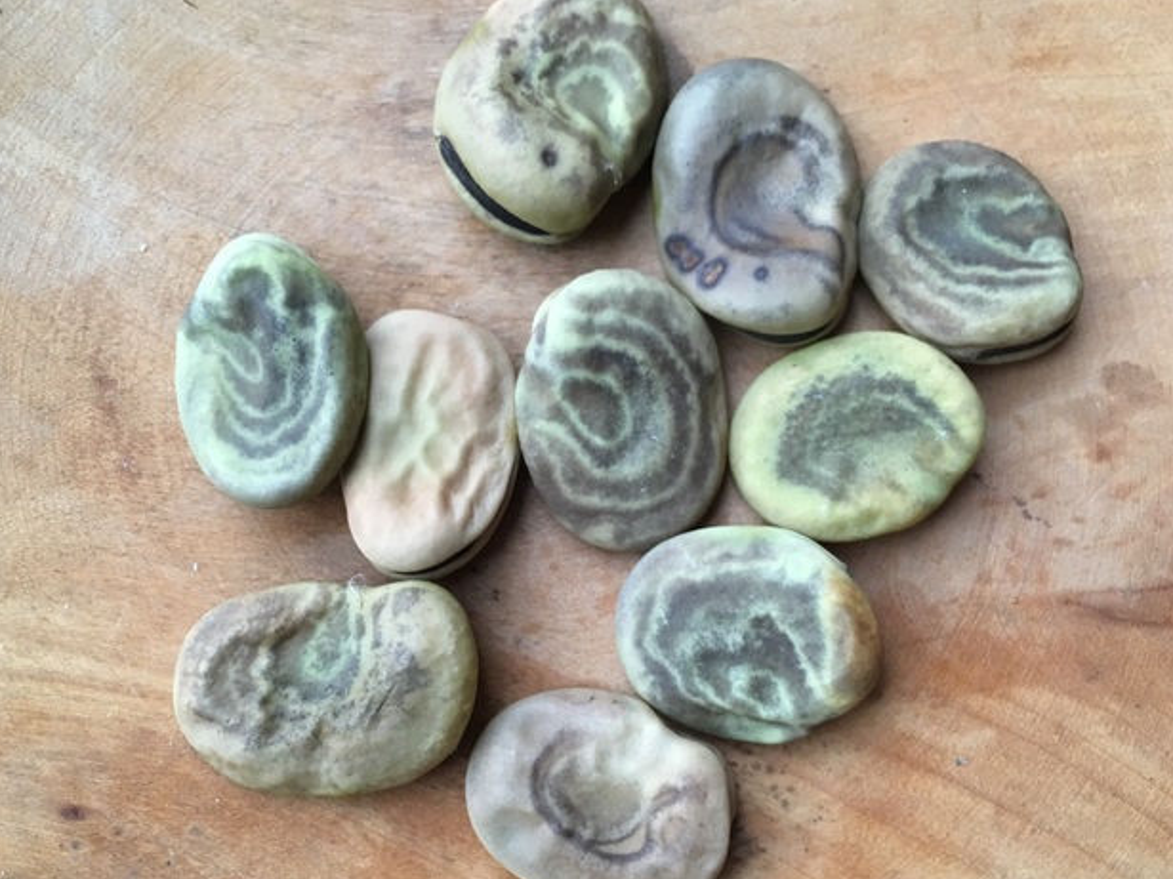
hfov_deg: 55.3
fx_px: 1118
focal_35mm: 33
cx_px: 545
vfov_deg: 42.9
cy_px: 453
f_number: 2.2
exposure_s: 1/33
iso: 100
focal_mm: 4.15
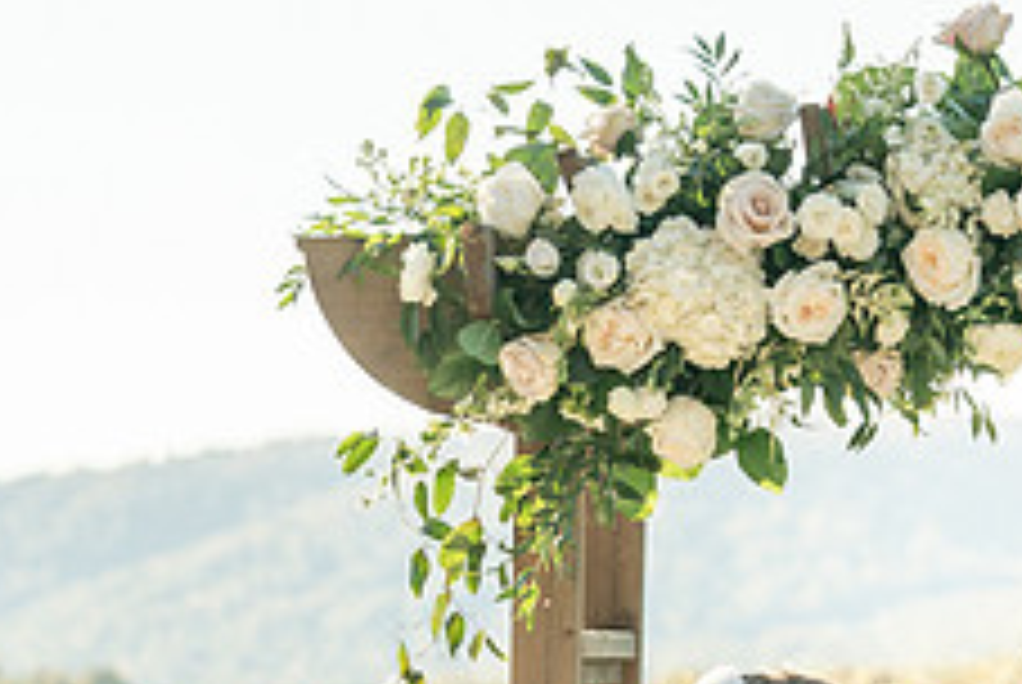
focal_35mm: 264
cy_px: 514
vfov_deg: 5.2
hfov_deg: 7.7
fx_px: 7504
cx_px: 1277
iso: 100
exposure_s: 1/640
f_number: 4
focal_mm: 84
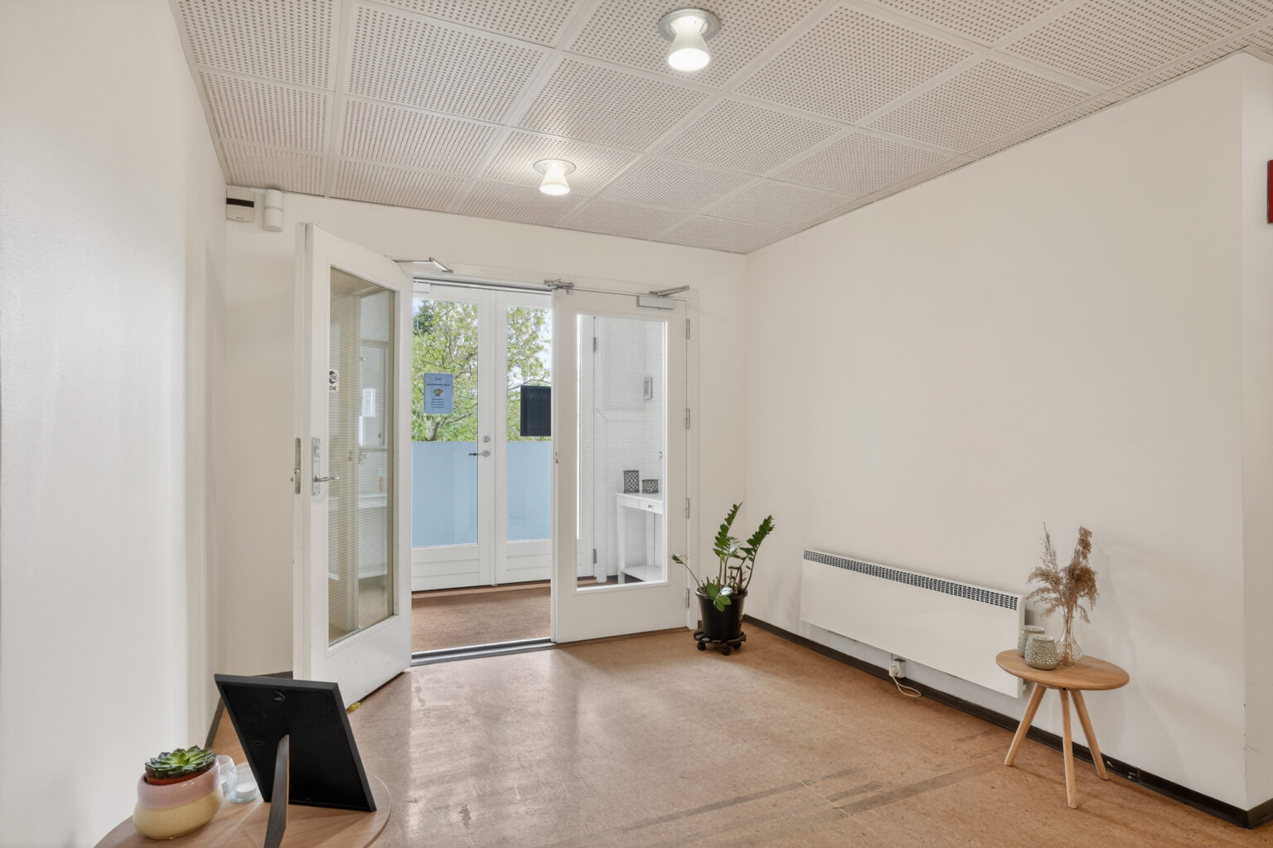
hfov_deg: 84.0
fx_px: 707
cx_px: 636
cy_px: 424
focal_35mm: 20
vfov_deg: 61.9
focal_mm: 20
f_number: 8
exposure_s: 1/10
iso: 400
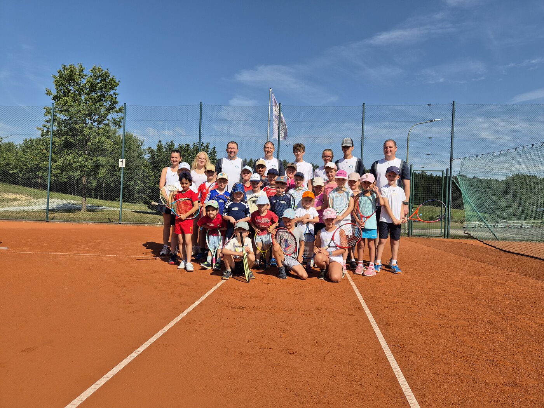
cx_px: 272
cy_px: 204
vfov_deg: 58.9
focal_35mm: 23
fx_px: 361
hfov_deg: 73.9
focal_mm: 5.4
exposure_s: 1/2736
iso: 25
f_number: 1.8
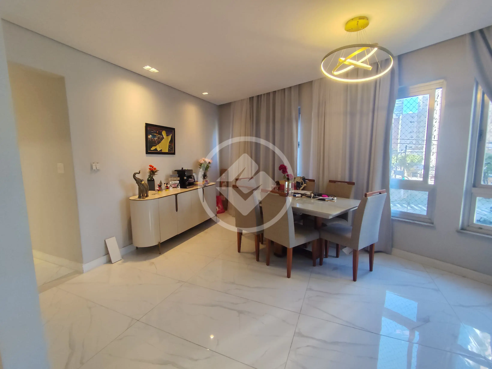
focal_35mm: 16
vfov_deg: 78.2
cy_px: 184
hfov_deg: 94.5
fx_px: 228
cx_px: 246
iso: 64
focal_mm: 1.65
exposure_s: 1/120
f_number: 2.2
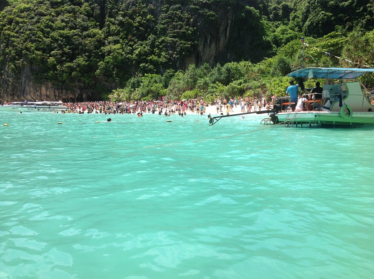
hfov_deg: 52.7
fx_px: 377
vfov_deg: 40.6
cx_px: 187
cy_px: 140
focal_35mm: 35
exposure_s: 1/1513
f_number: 2.4
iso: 50
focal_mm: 4.28
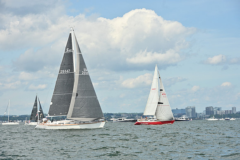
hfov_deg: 18.3
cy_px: 80
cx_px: 120
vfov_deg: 12.2
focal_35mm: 112
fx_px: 747
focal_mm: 112
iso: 250
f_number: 8
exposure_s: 1/1600
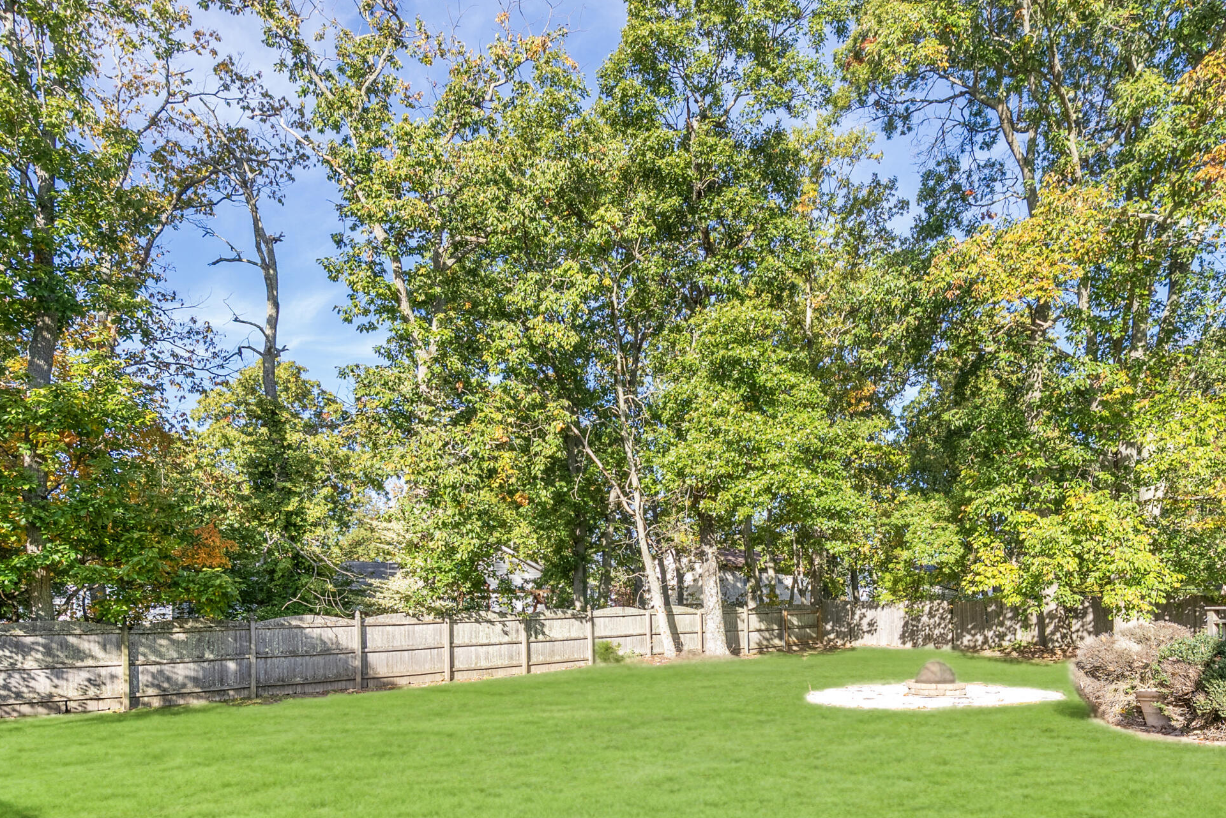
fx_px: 852
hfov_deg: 71.3
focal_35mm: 25
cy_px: 600
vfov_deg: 49.5
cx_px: 681
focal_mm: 16
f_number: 8
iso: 100
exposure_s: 1/13
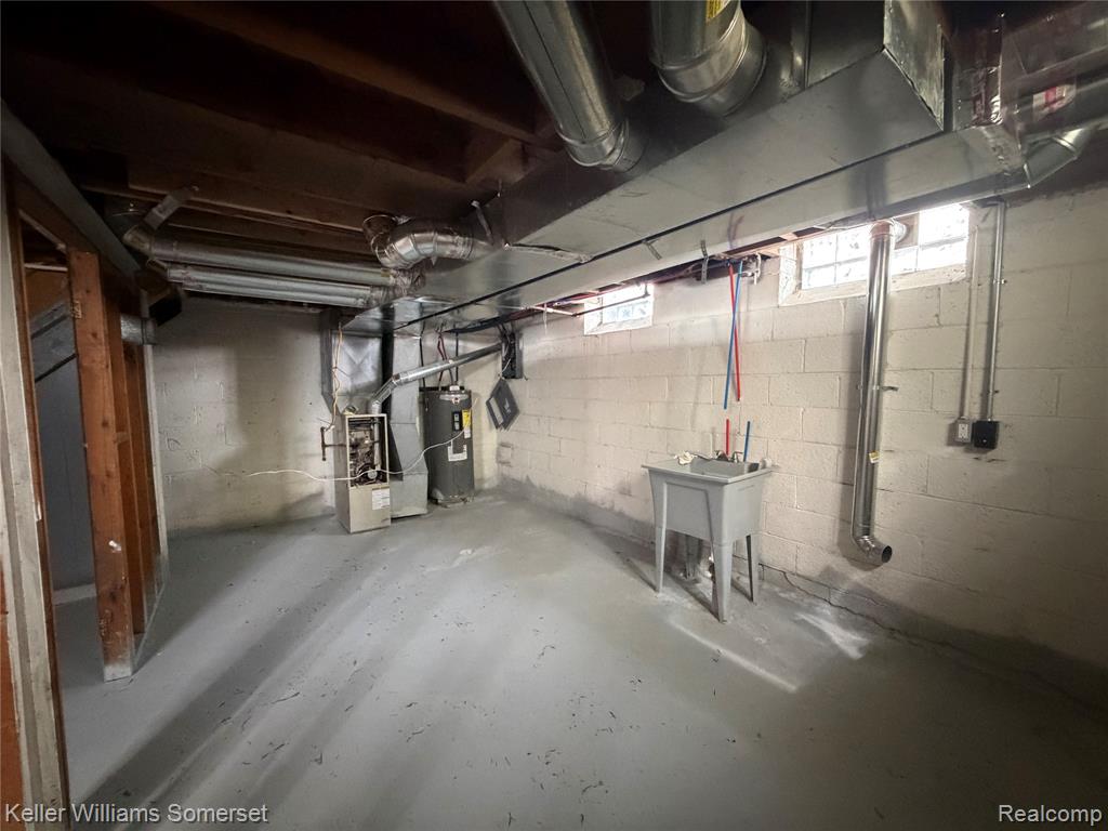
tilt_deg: -4.0
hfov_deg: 102.1
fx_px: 448
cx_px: 554
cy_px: 416
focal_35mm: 14
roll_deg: +0.5
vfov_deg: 85.7
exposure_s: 1/49
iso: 1250
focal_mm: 2.22
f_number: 2.2
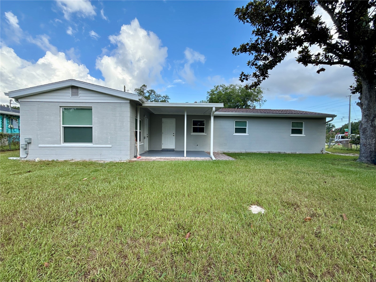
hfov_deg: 102.1
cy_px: 141
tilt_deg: -0.9
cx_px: 188
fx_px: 152
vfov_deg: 85.7
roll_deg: -0.5
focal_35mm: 14
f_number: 2.2
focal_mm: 2.22
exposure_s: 1/535
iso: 64
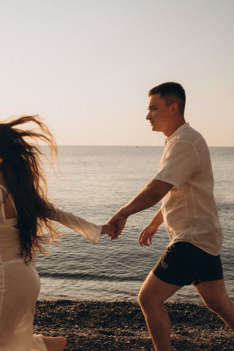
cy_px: 243
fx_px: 429
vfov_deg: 43.7
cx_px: 58
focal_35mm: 44
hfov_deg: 30.0
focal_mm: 28
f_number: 11
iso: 500
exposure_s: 1/500
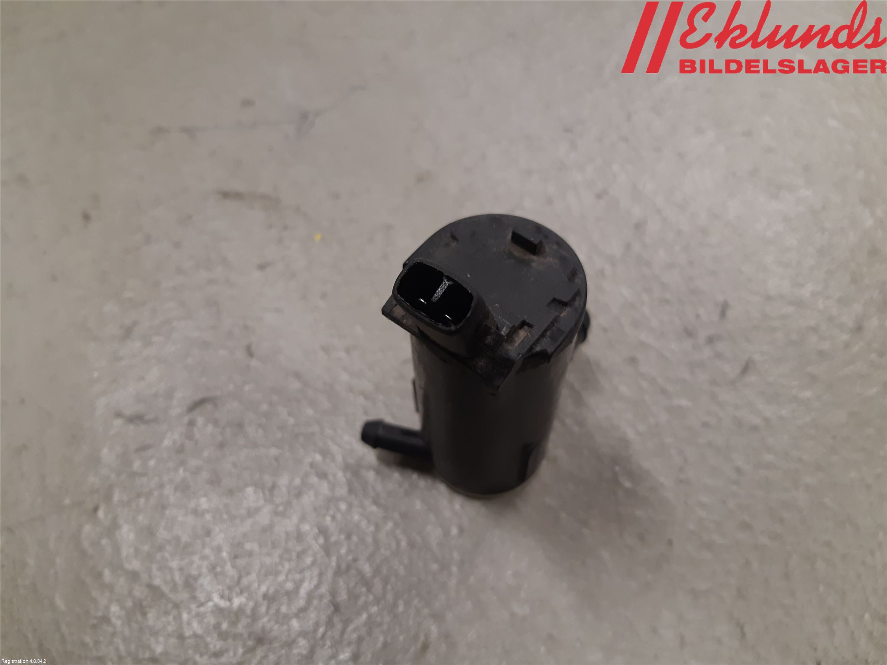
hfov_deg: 67.3
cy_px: 332
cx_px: 444
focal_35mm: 26
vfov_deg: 53.1
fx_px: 666
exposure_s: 1/50
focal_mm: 3.93
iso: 100
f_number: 1.7
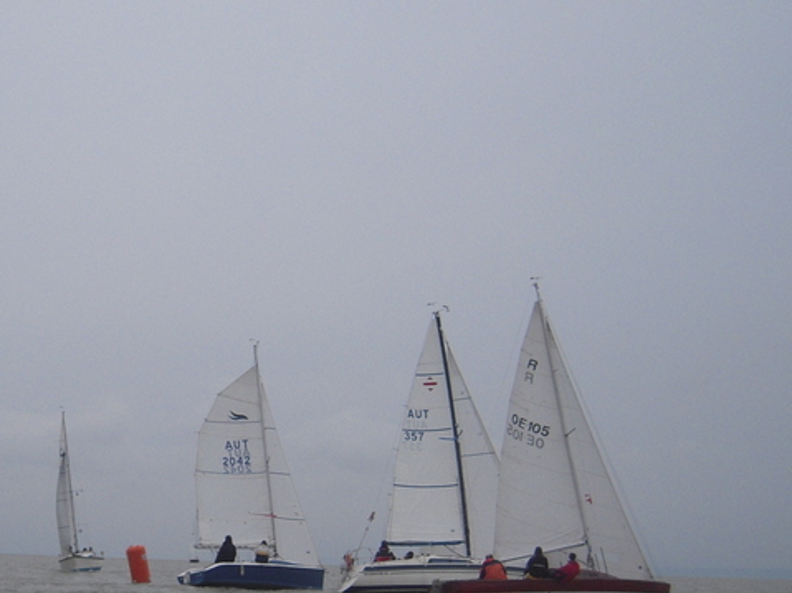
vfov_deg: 20.6
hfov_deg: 26.5
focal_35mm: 71
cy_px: 401
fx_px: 1624
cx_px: 83
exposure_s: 1/320
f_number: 5.8
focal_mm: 6
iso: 100
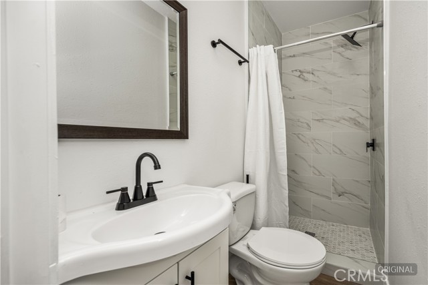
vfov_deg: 81.2
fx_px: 166
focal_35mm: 14
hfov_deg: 104.2
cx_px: 214
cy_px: 142
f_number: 5.6
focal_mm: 14
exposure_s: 1/200
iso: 100
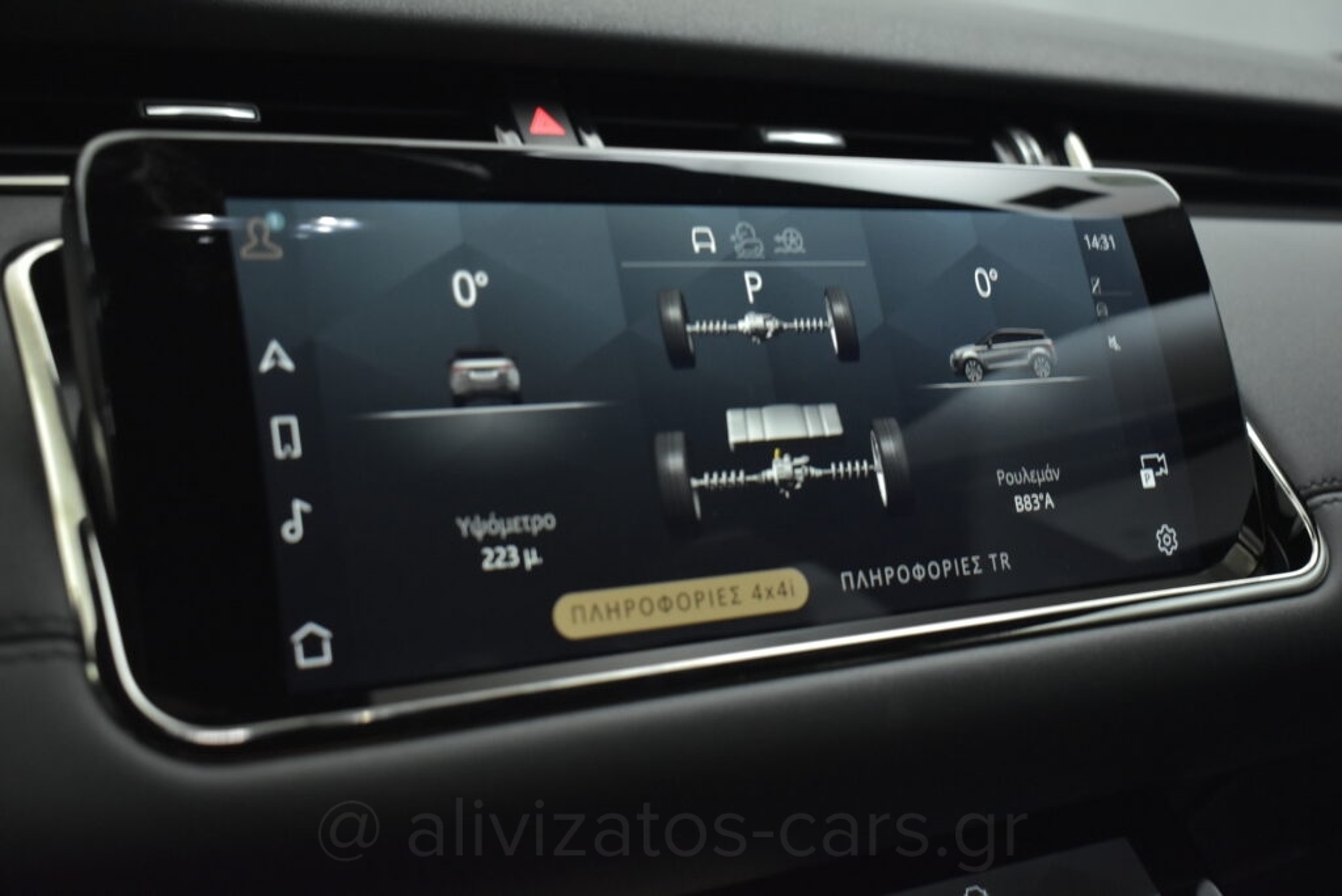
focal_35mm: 44
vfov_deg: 30.9
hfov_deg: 44.9
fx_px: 1622
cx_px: 671
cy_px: 448
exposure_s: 1/60
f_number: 4.2
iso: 1600
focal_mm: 29
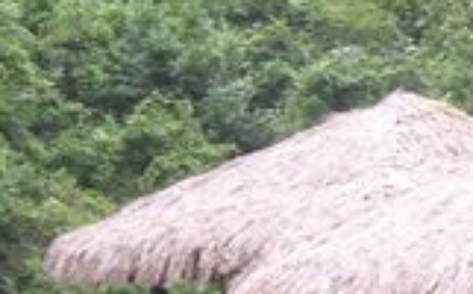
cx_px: 541
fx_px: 2484
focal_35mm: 193
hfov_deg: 10.7
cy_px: 345
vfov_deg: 6.7
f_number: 3.9
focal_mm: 10.8
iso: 75
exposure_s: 1/44.8
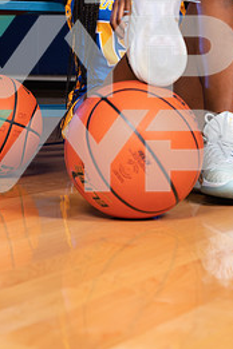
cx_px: 133
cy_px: 57
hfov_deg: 12.2
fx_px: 1087
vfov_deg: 18.1
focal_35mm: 112
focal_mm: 65
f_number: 7.1
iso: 500
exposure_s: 1/320
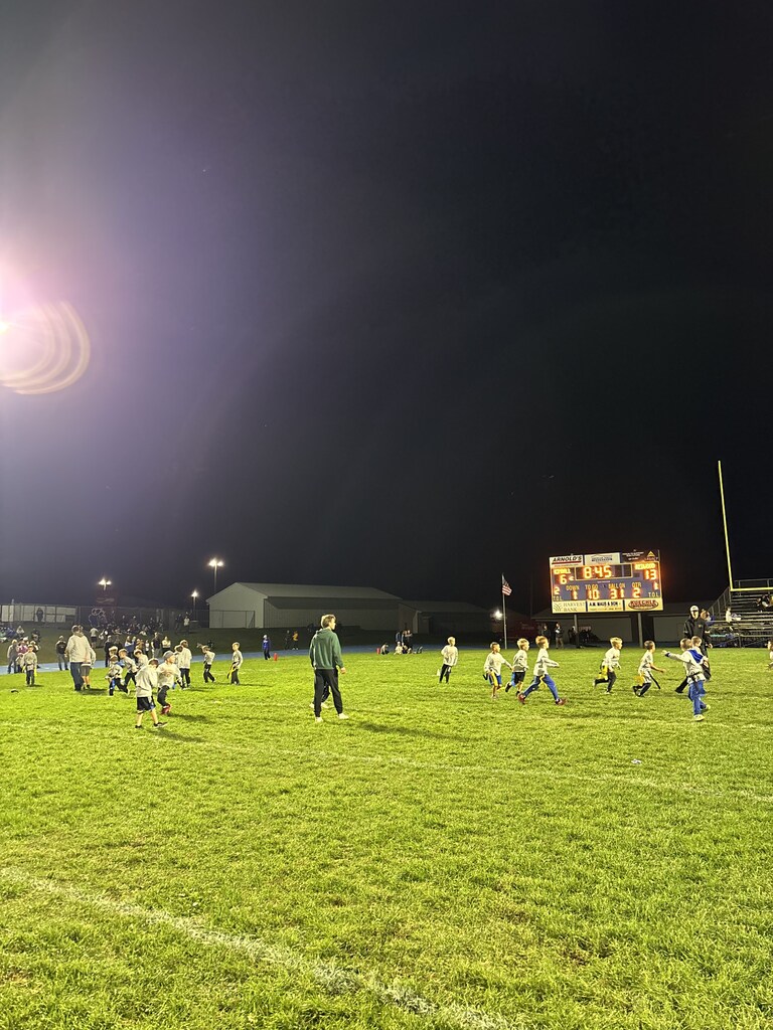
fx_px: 774
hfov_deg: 53.1
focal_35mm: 26
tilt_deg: +7.6
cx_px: 386
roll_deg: +0.3
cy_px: 515
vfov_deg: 67.3
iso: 400
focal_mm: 5.96
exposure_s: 1/40
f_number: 1.6
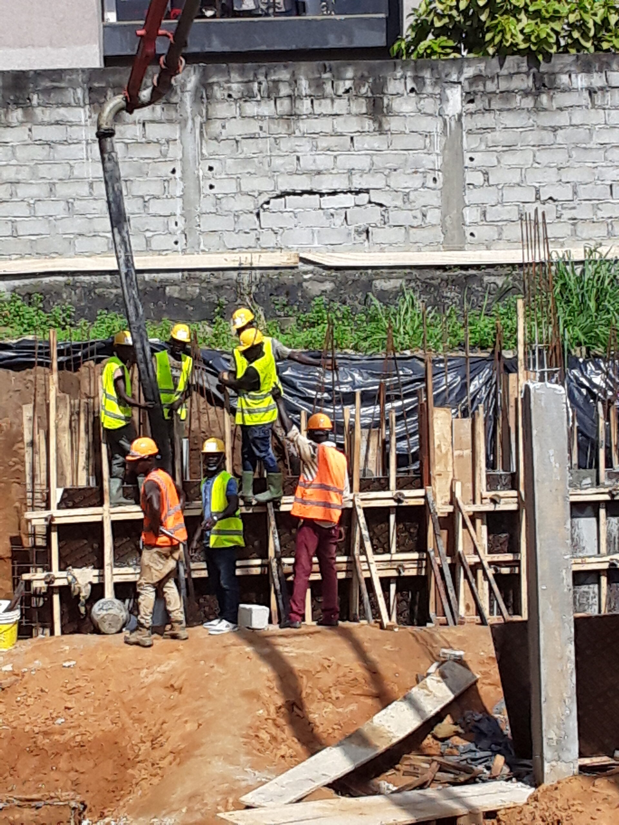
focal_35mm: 30
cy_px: 412
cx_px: 310
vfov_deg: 60.0
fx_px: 715
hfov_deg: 46.8
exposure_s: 1/1751
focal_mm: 2.2
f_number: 1.9
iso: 40
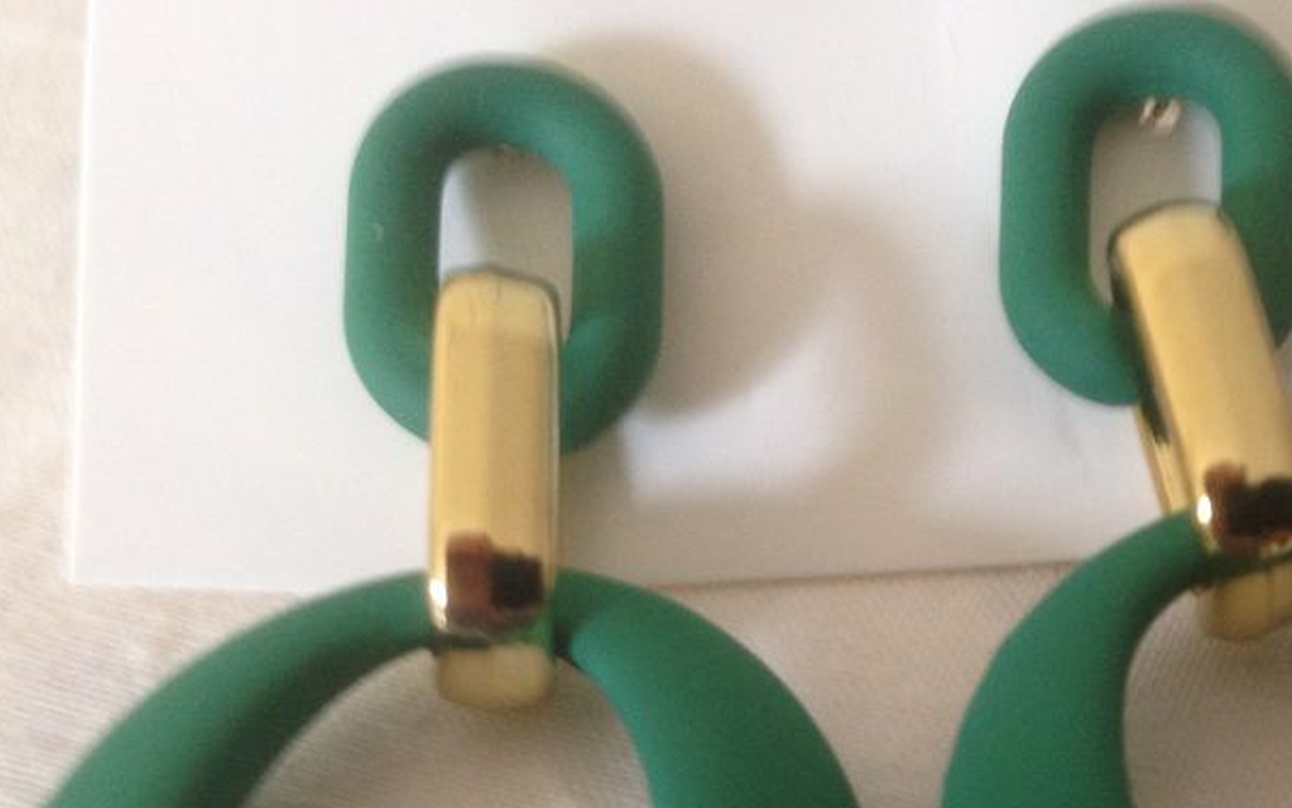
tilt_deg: -54.8
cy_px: 787
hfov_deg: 34.5
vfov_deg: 21.7
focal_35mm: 58
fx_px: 2042
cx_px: 941
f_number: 2.4
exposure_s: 1/20
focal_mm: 4.12
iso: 160
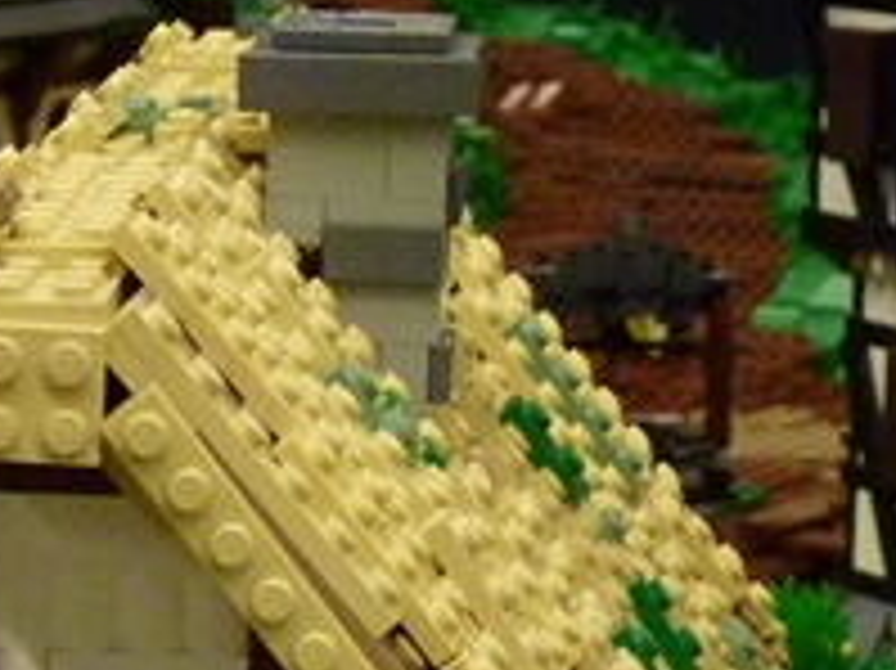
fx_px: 5200
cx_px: -72
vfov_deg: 7.3
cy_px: 863
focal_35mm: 201
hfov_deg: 9.8
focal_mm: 6.9
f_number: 3
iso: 400
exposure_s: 1/25
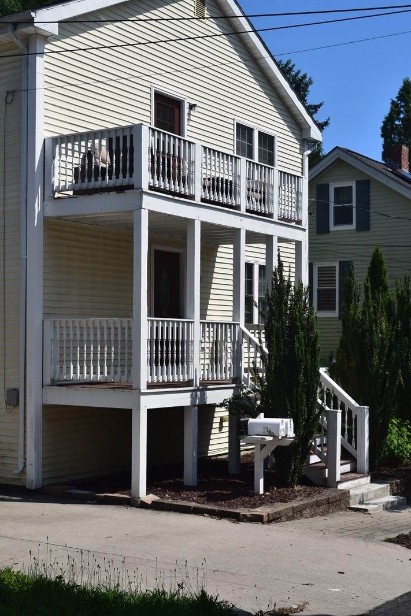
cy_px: 313
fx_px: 941
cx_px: 205
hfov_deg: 24.6
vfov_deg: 36.2
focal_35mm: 55
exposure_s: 1/500
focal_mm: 36
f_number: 11
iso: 220
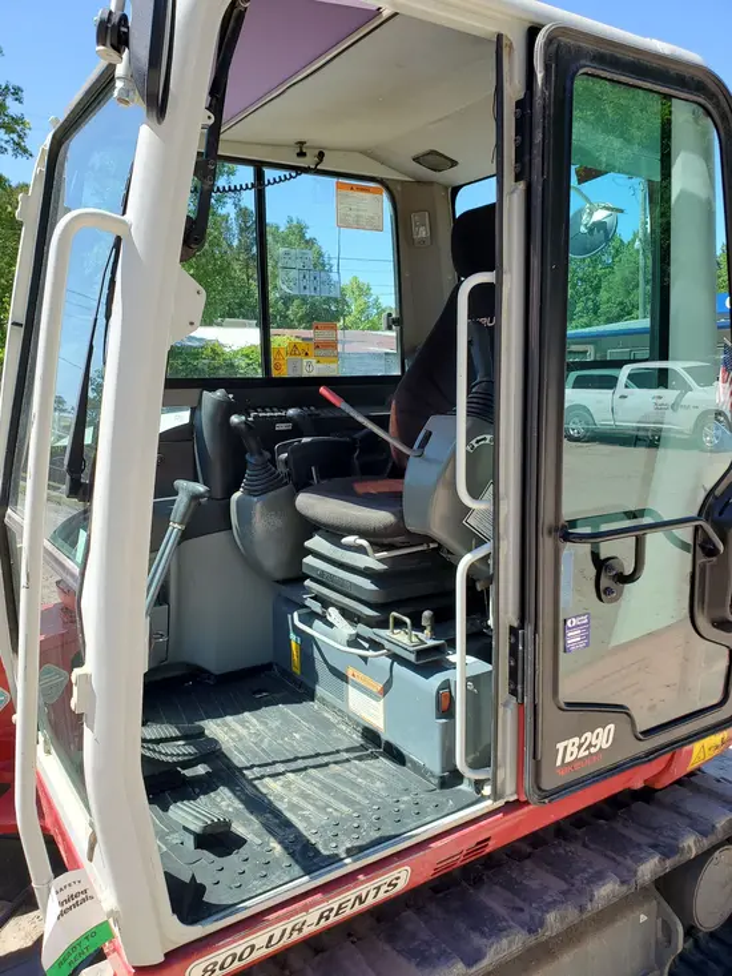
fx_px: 733
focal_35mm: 26
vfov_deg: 67.3
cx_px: 366
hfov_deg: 53.1
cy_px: 488
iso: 50
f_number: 2.4
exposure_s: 1/574
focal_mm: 4.3
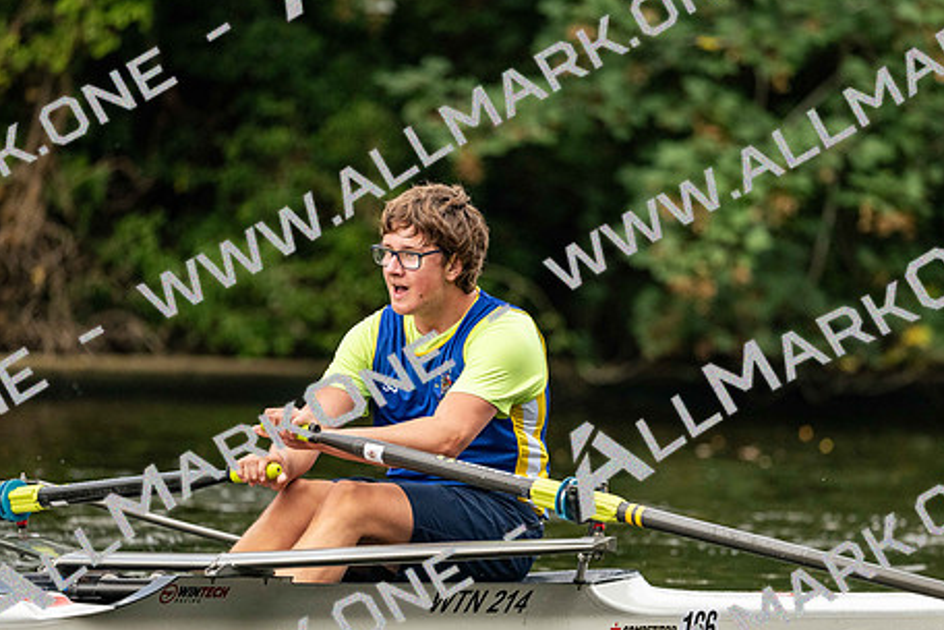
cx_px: 393
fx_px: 13346
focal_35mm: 509
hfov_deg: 4.1
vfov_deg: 2.7
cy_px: 324
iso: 1800
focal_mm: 400
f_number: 4.5
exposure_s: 1/2500
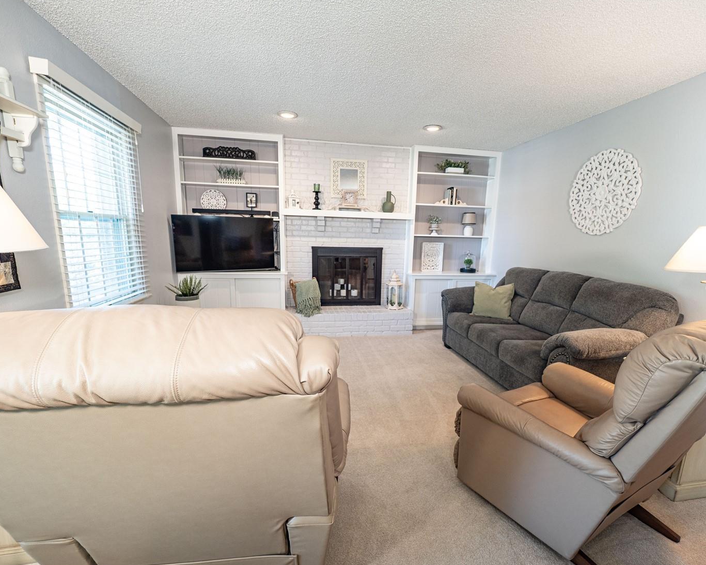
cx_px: 368
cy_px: 304
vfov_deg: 80.2
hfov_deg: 93.1
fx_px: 334
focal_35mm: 16
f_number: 4.5
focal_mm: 7
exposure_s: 1/13
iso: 200
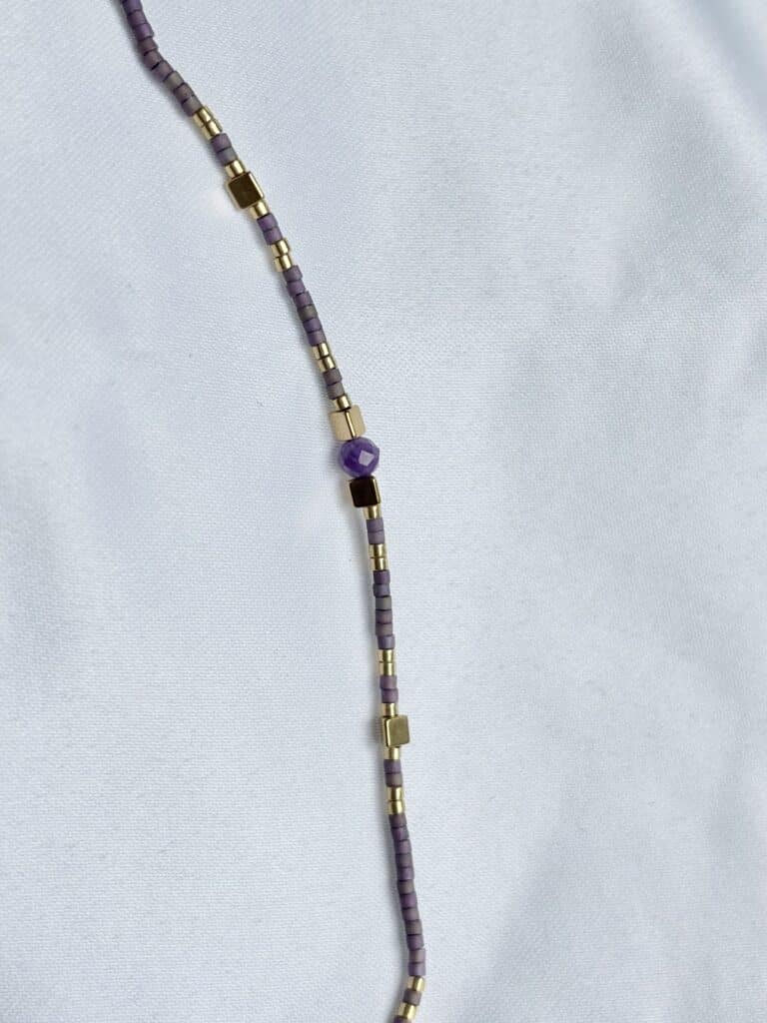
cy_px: 512
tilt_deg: -52.4
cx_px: 384
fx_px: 1536
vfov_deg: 36.8
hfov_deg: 28.0
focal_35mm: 52
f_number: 1.6
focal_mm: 5.96
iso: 40
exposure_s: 1/1522
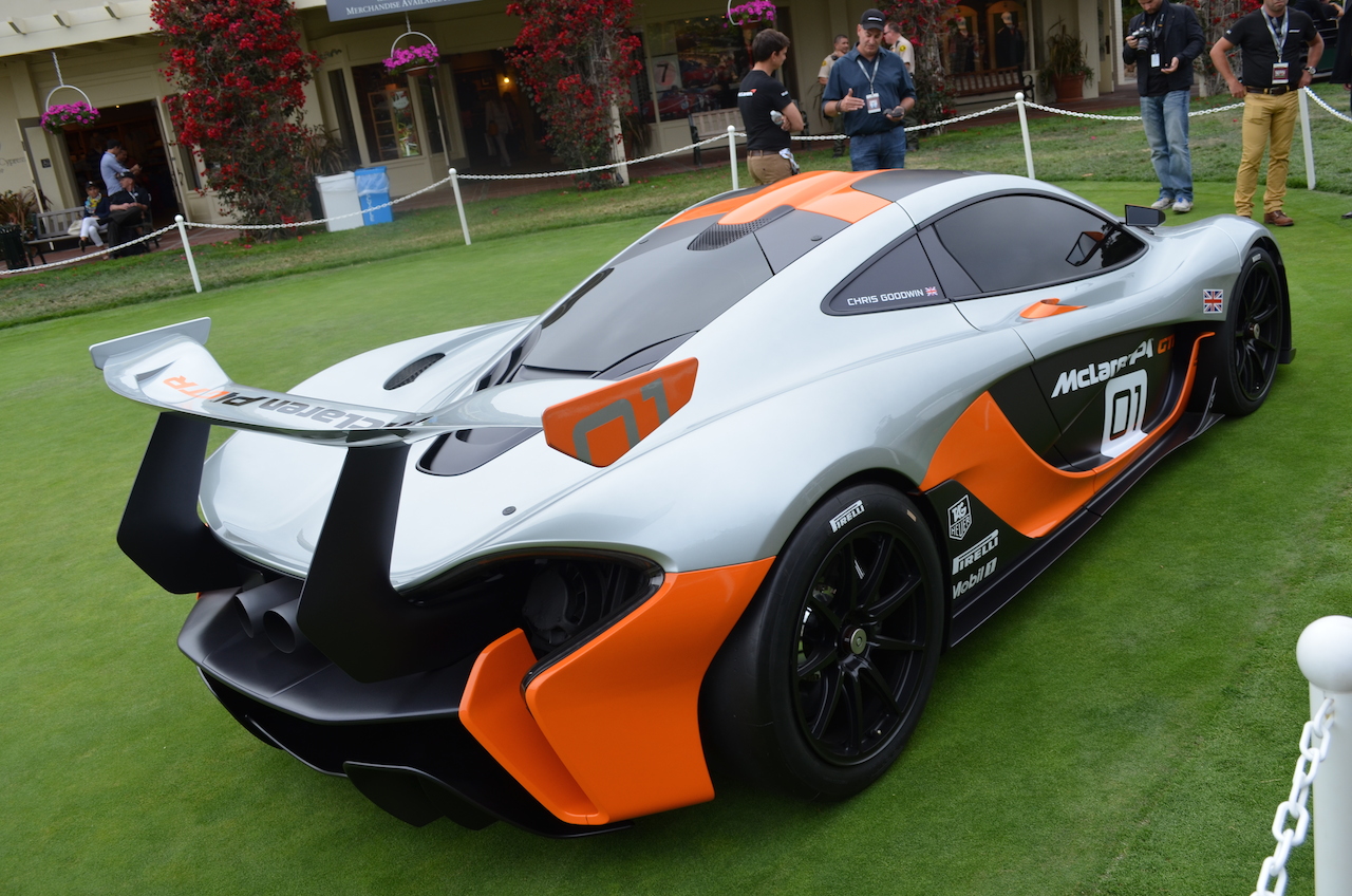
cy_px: 448
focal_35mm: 30
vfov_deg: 43.4
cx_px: 676
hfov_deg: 62.0
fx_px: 1124
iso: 200
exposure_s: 1/200
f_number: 7.1
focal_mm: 20
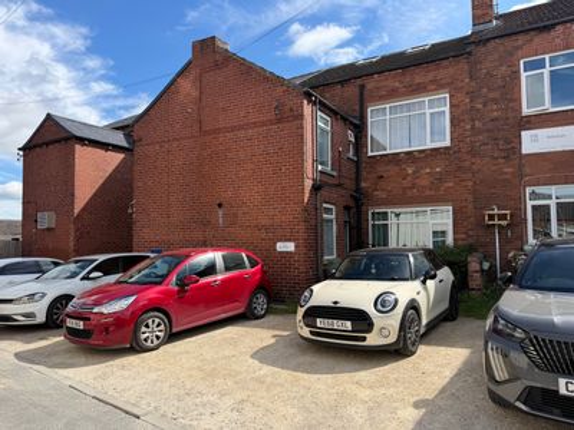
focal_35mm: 24
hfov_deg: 71.6
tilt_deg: +5.1
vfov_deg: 56.8
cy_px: 215
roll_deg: +0.2
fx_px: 398
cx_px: 287
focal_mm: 6.76
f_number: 1.78
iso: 80
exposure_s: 1/3145
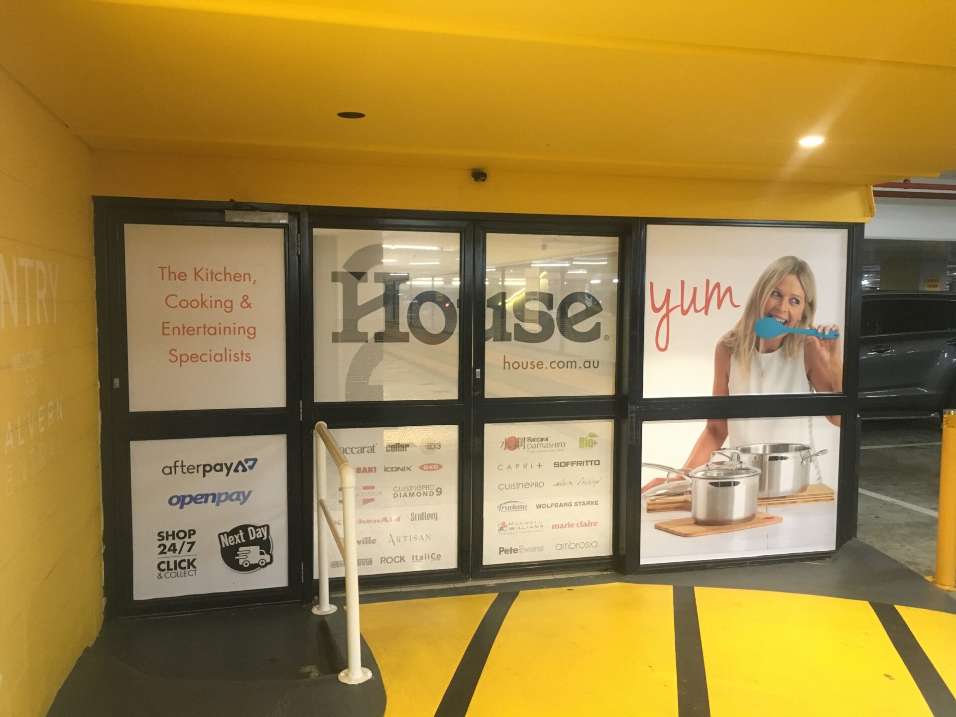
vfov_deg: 48.2
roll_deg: -0.3
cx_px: 478
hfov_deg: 61.7
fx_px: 801
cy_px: 358
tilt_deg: -5.9
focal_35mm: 29
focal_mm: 4.15
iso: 200
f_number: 2.2
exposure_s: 1/33
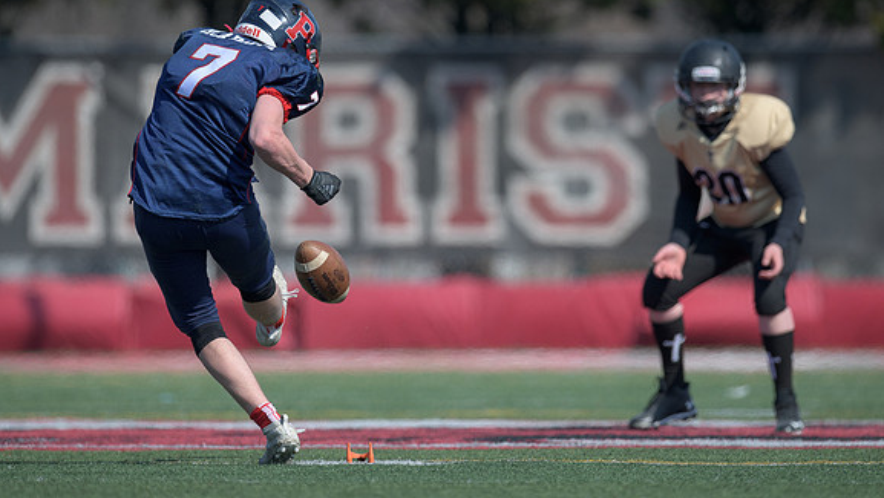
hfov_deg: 3.0
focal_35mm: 726
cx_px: 465
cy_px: 160
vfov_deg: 1.7
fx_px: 17023
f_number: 4
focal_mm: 500
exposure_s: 1/4000
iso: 400
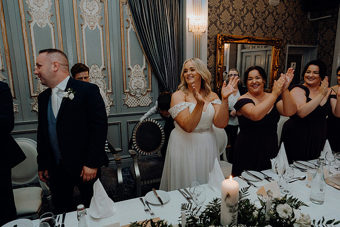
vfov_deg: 53.2
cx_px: 170
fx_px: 227
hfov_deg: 73.7
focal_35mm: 24
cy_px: 114
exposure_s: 1/160
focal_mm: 24
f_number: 3.5
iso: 2500
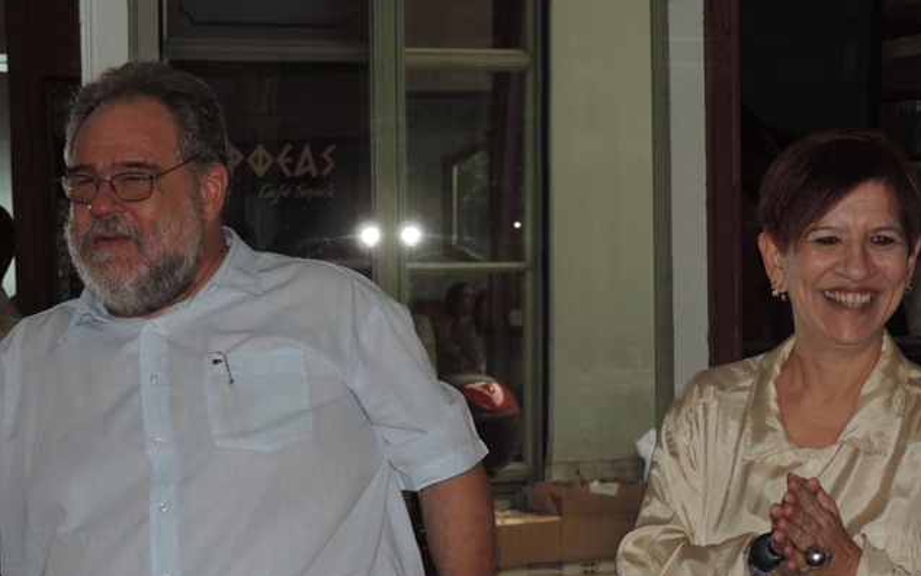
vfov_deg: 12.2
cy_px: 337
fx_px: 2685
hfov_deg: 19.5
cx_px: 463
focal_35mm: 107
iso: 200
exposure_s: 1/60
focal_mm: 17.8
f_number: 4.1
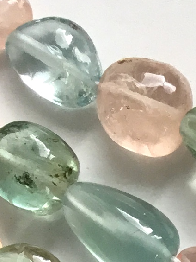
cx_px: 535
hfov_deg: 7.5
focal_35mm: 179
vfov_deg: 9.8
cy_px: 607
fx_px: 1351
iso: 32
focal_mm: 3.3
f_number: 2.4
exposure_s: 1/100
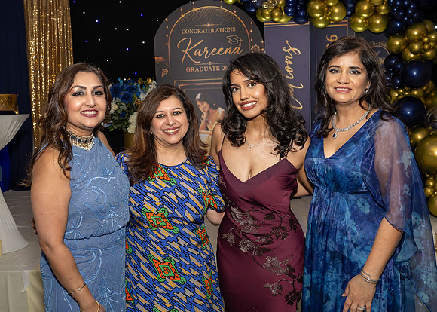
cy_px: 155
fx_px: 495
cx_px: 198
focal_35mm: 40
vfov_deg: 35.0
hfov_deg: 47.6
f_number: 8
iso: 640
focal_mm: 36
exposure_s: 1/250
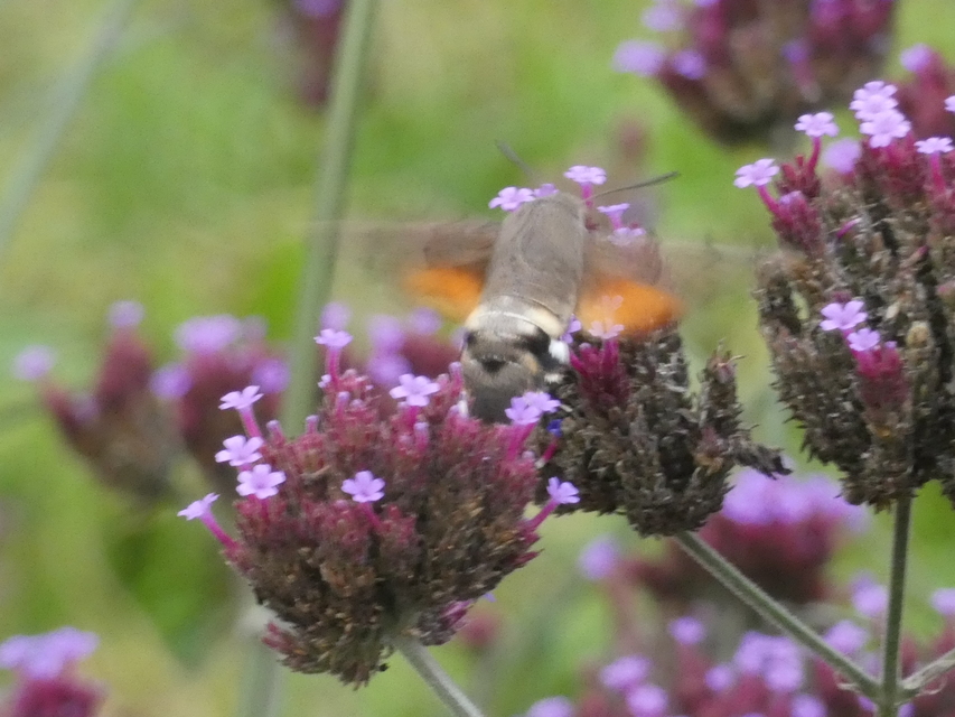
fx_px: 8802
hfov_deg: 6.2
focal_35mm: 319
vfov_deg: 4.7
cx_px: 478
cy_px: 358
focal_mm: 57.2
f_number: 5.6
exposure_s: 1/80
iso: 800
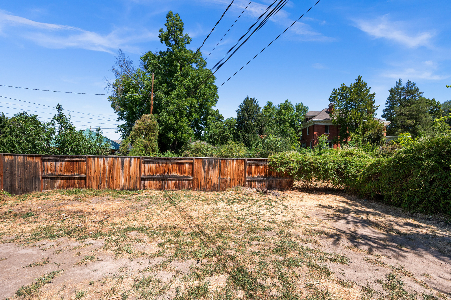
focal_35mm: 14
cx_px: 226
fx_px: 175
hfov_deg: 104.3
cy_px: 150
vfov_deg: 81.1
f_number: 7.1
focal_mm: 14
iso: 500
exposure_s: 1/1250
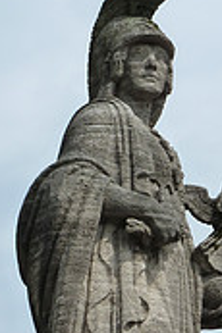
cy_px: 389
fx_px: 1956
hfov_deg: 6.5
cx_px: 163
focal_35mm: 211
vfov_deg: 9.6
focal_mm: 12.8
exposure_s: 1/400
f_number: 5.6
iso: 125
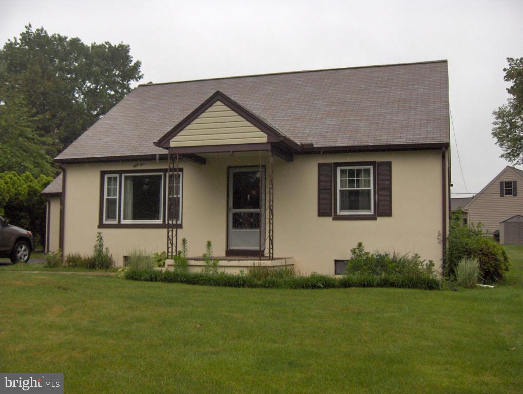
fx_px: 590
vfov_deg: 36.9
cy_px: 197
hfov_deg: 47.8
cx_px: 262
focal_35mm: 39
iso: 100
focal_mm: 8
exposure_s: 1/735
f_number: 2.8
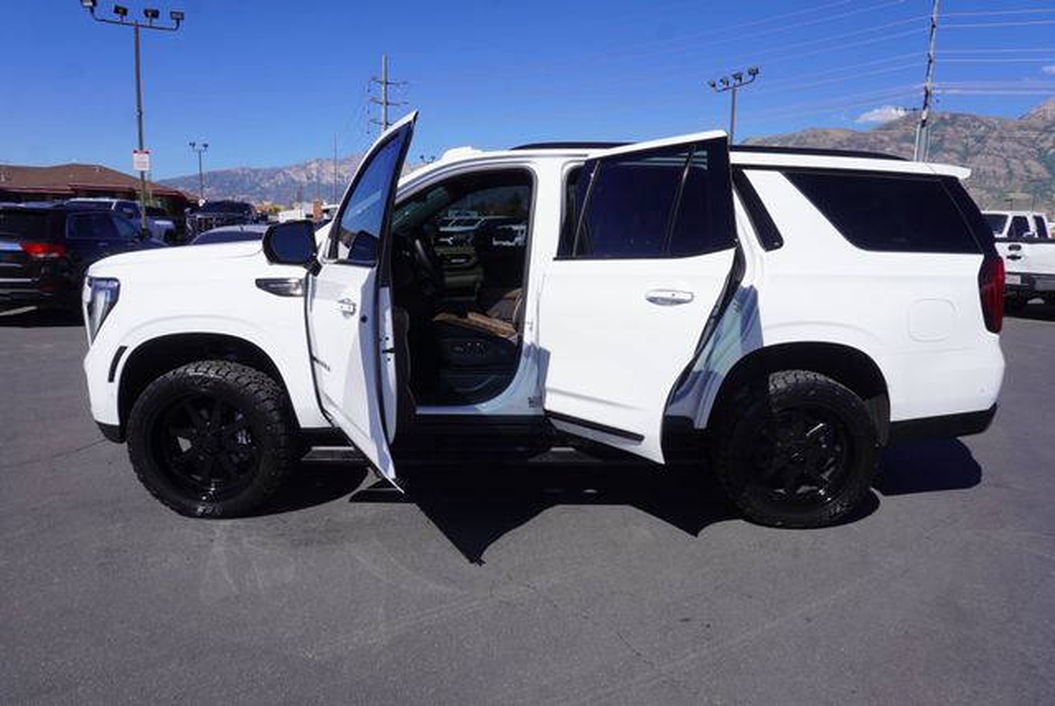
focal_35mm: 24
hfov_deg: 73.7
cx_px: 528
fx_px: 704
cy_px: 353
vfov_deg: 53.2
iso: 100
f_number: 10
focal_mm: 16
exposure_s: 1/200
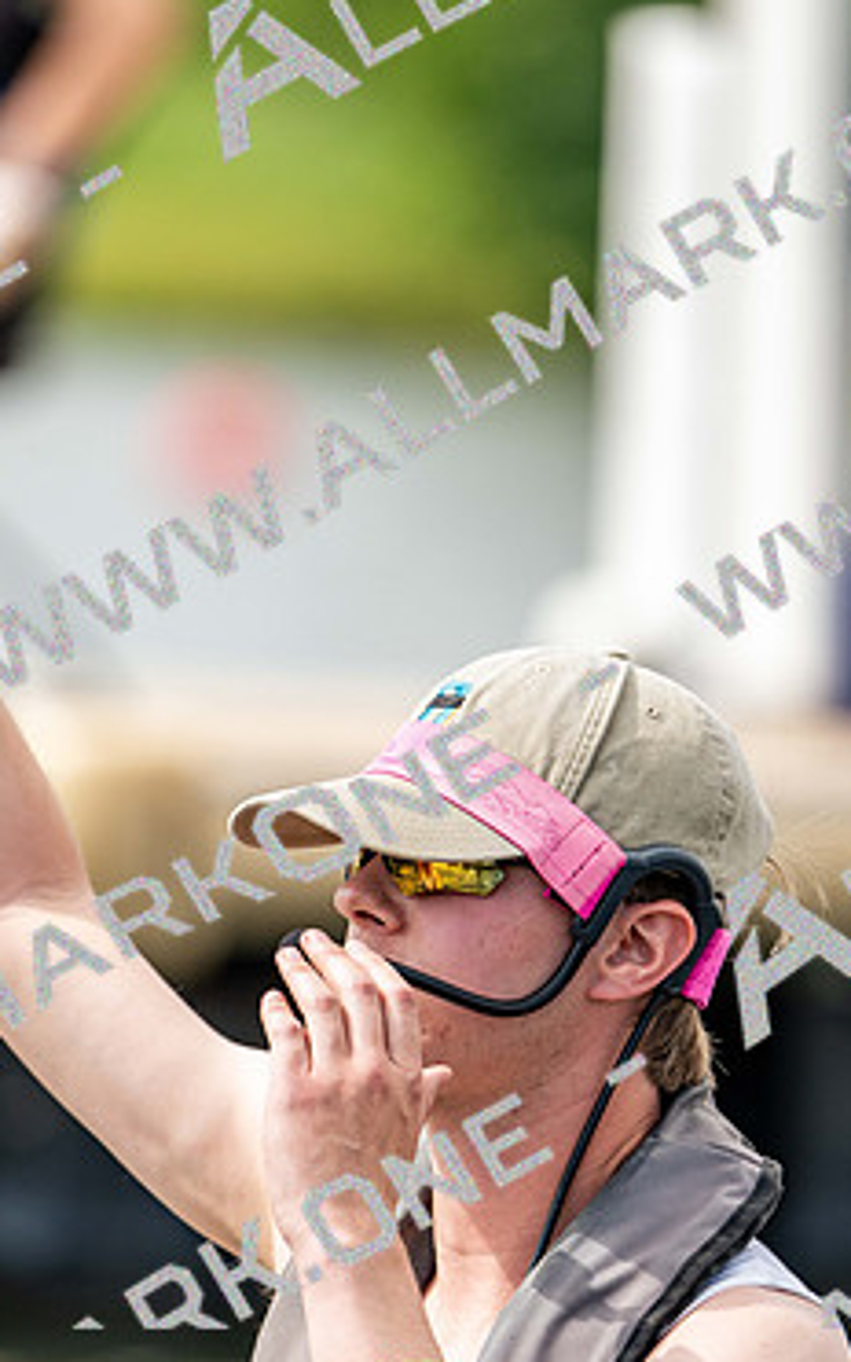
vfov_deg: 3.3
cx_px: 411
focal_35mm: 638
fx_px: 23666
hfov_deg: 2.1
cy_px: 699
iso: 560
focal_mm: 400
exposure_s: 1/2000
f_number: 4.5
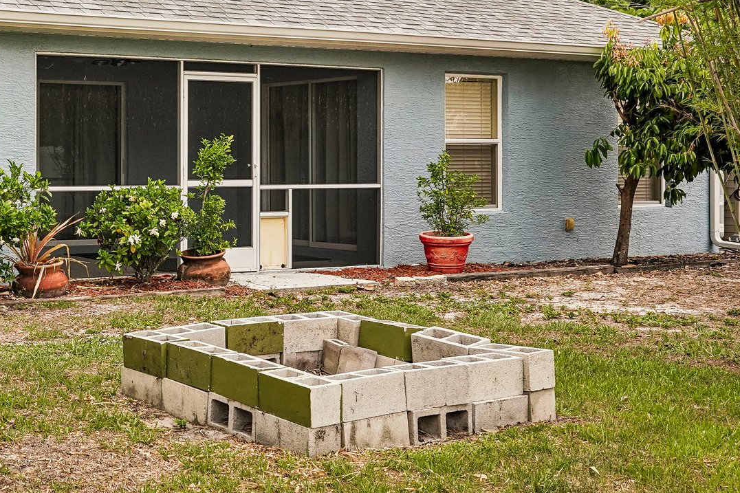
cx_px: 49
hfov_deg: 31.6
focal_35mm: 60
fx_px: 1232
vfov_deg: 22.5
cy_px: 148
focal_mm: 31.5
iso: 400
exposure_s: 1/320
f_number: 8
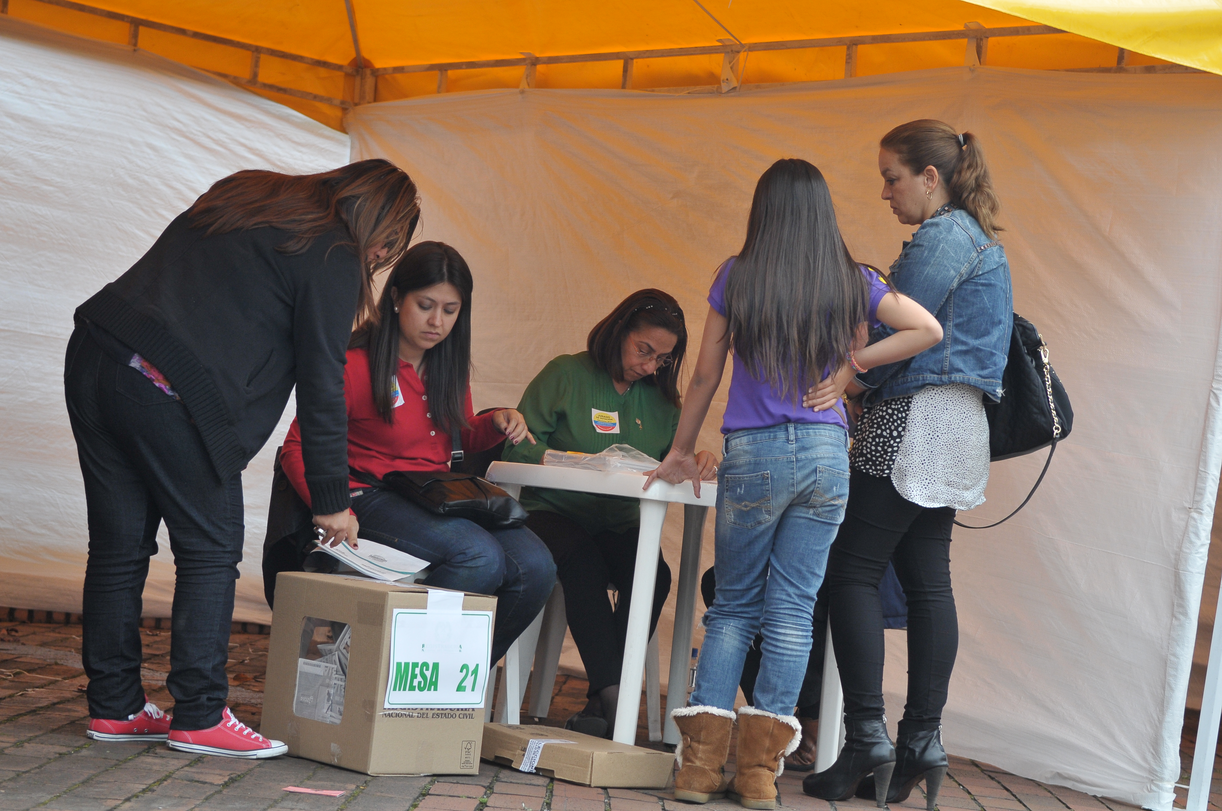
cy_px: 406
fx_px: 2797
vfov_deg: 16.5
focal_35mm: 82
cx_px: 611
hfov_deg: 24.6
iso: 400
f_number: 2.8
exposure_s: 1/1250
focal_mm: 55
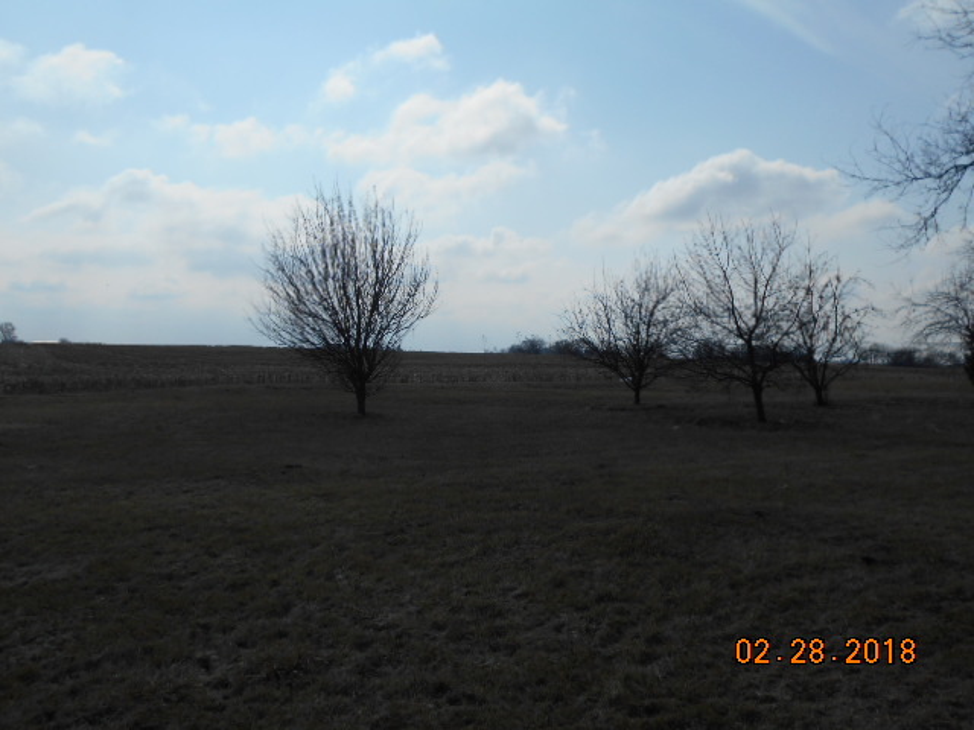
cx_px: 487
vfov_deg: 44.2
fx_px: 900
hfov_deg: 56.8
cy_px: 365
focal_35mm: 32
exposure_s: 1/640
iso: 80
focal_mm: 5.8
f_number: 9
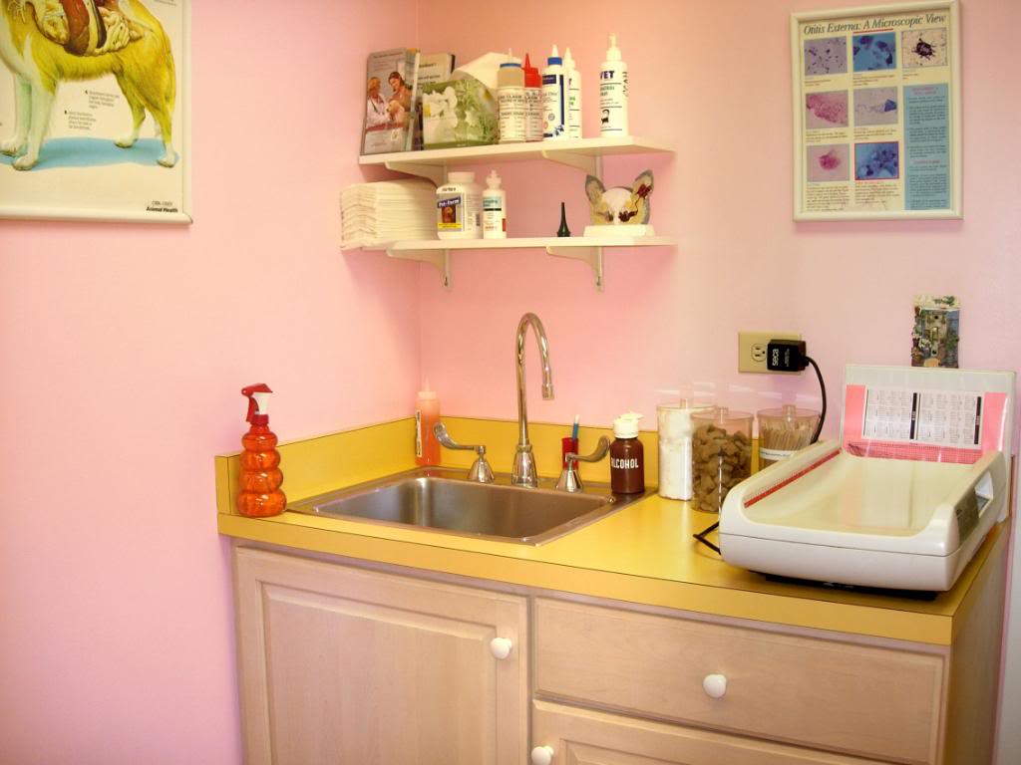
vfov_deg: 37.7
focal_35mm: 38
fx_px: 1121
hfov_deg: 49.0
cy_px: 382
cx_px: 510
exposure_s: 1/73.9
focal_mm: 7.8
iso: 79
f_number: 2.8
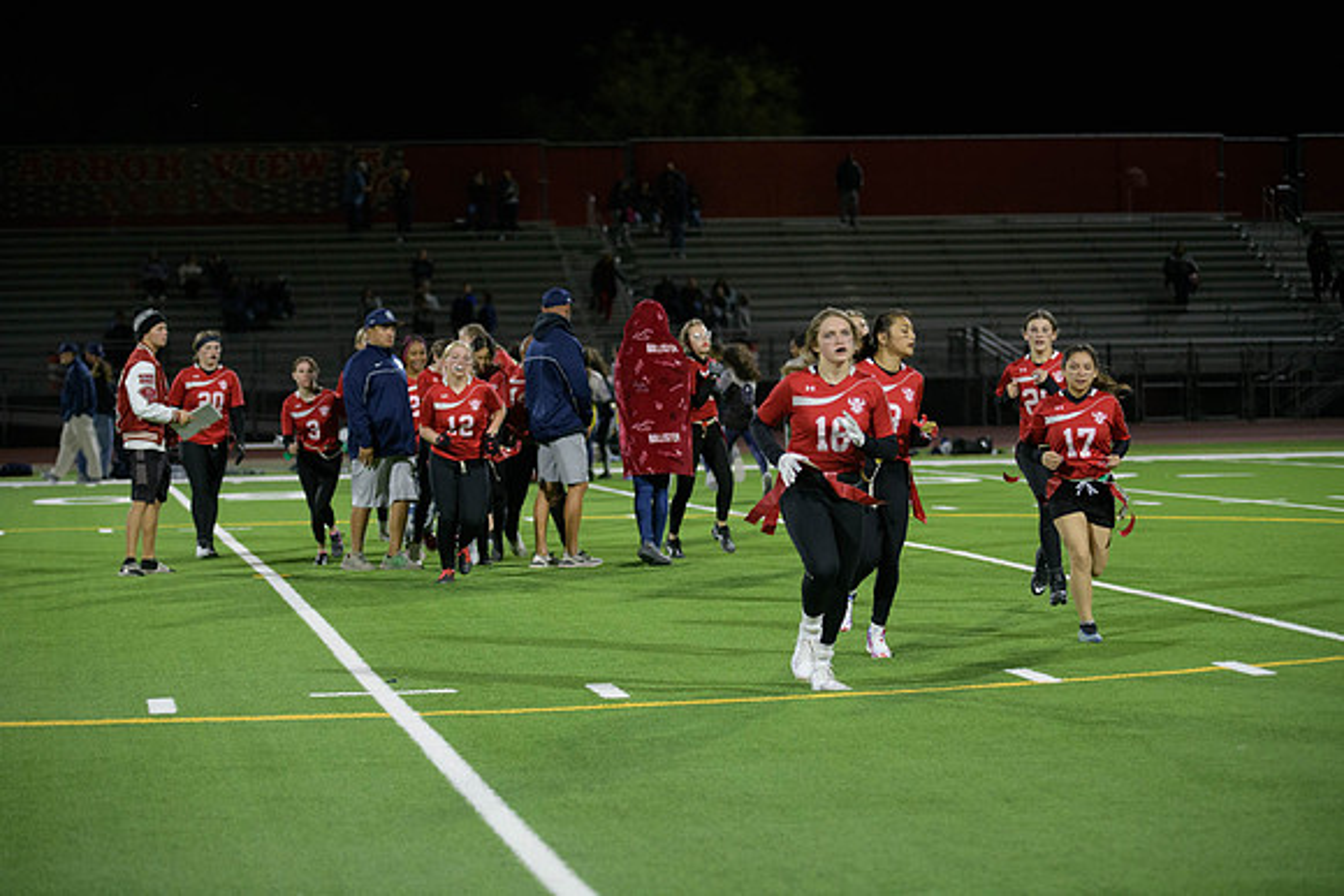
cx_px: 672
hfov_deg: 18.6
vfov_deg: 12.5
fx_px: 4107
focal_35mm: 110
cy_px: 448
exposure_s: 1/640
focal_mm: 110
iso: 2800
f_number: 2.8
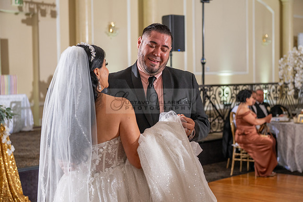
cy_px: 101
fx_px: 589
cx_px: 152
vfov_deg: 19.5
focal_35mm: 70
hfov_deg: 28.8
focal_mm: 70
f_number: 4
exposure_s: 1/160
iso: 800
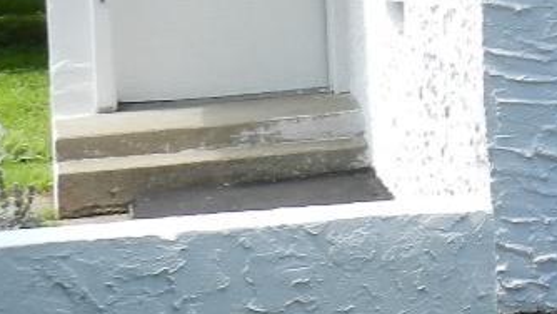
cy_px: -306
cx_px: 977
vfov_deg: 5.5
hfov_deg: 9.5
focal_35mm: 216
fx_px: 3191
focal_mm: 8.1
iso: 160
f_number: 4.2
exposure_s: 1/400
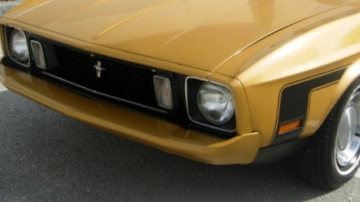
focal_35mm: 59
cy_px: 38
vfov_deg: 20.1
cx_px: 235
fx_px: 563
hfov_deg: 35.2
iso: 50
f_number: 6.1
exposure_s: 1/352
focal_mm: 7.5
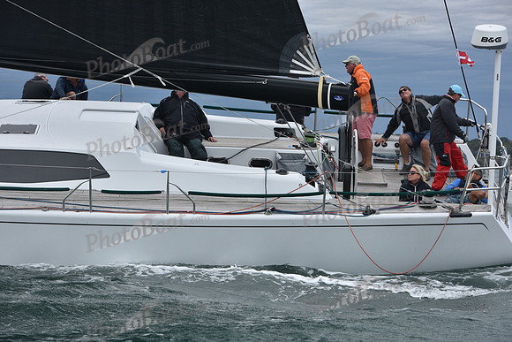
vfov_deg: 11.4
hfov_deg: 17.1
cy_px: 171
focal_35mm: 120
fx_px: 1707
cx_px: 256
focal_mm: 120
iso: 320
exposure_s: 1/1000
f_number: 8
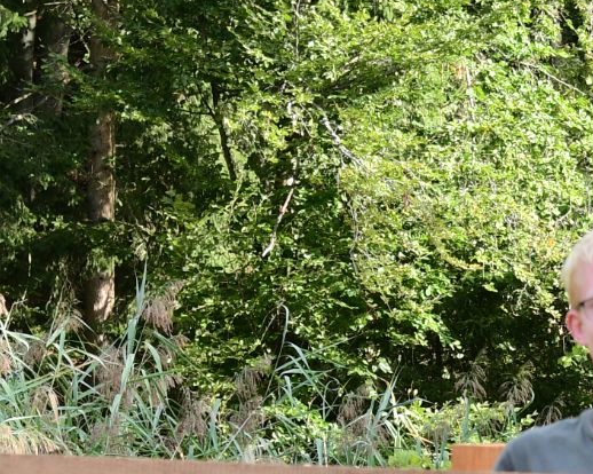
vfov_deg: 6.0
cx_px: 751
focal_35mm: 256
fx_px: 4491
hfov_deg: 7.5
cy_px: 724
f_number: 4.8
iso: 320
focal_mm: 46
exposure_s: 1/250
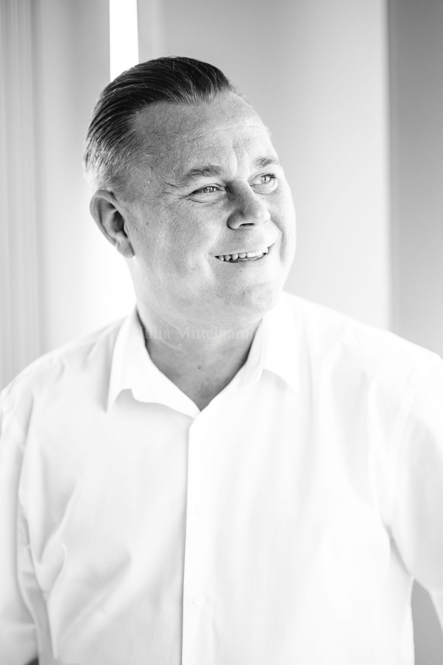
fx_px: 1569
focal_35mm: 85
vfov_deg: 23.9
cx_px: 222
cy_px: 332
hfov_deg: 16.1
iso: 125
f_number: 1.6
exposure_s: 1/500
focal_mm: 85
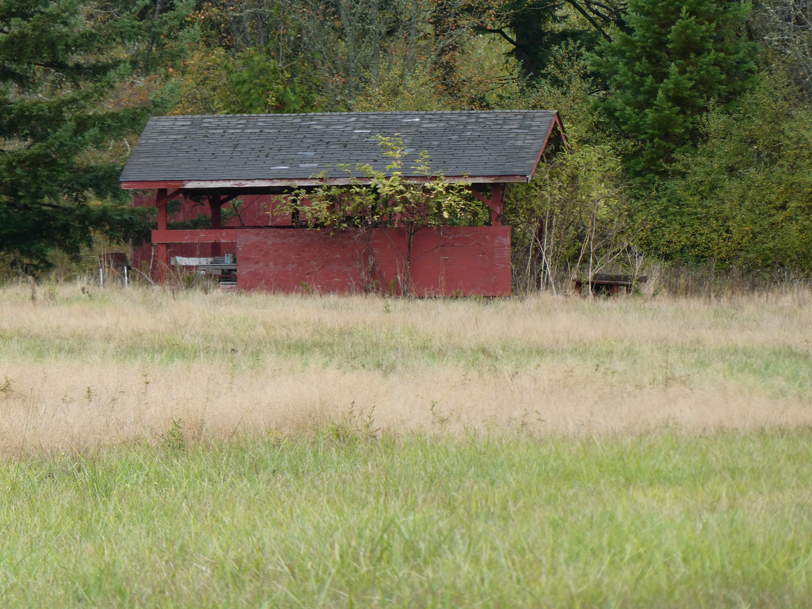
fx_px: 11729
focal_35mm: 500
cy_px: 304
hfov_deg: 4.0
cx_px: 406
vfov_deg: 3.0
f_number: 6
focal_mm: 89.6
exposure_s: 1/125
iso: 125
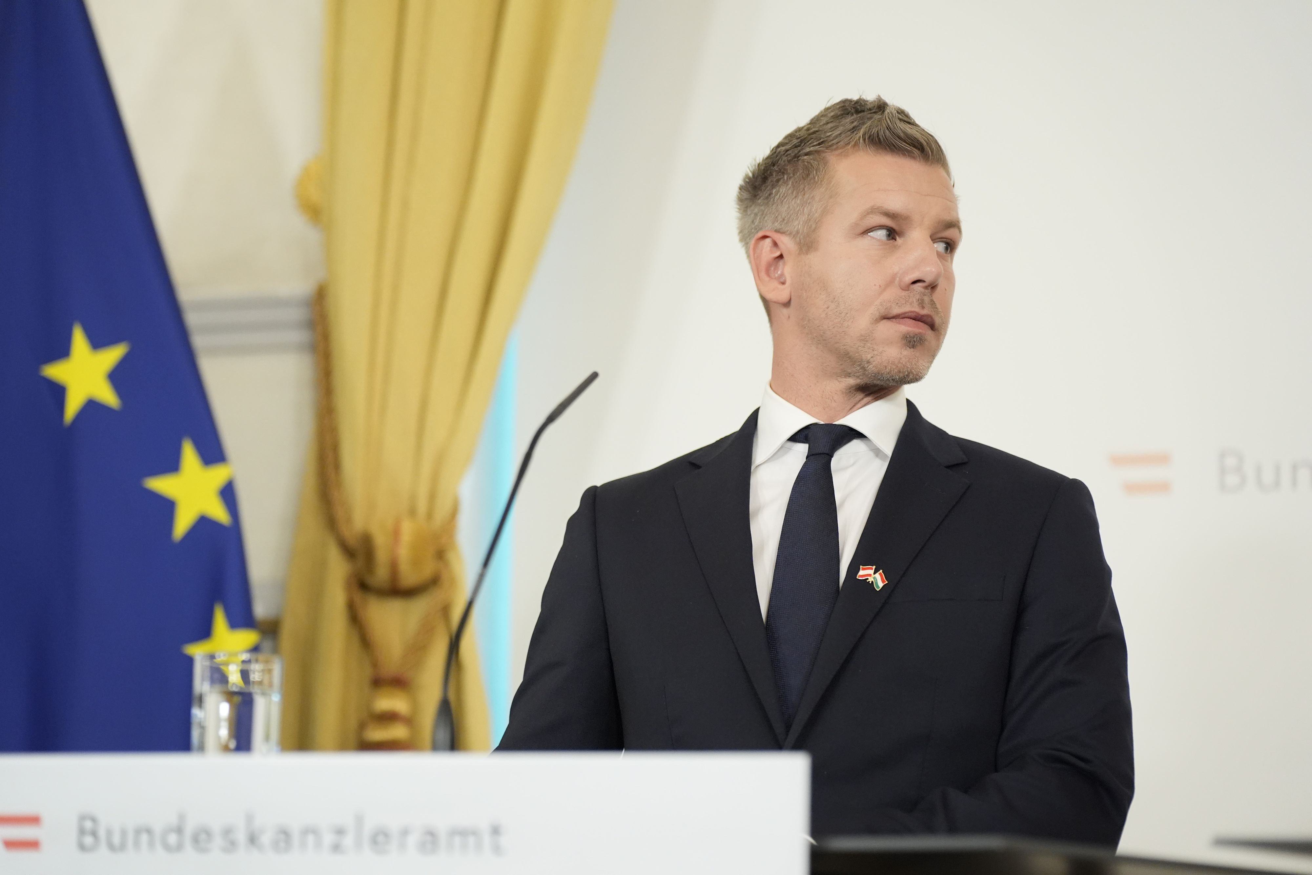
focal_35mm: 89
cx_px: 656
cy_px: 438
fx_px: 3243
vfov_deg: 15.4
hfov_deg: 22.9
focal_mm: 89
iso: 3200
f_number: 2.8
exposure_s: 1/400
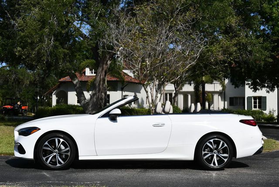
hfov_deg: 33.4
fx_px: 465
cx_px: 140
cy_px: 94
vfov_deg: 22.7
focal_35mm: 60
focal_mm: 30
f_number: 9
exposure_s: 1/320
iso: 100
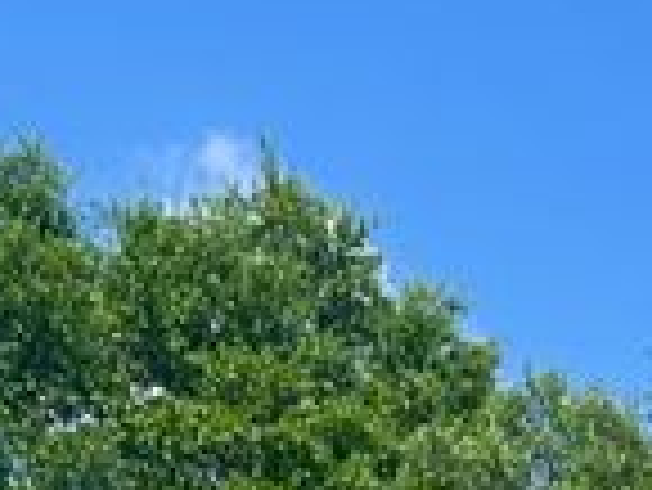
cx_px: 585
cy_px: 1668
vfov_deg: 7.0
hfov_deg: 10.7
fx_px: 3450
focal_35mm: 183
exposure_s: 1/4115
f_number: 1.5
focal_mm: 5.7
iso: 50
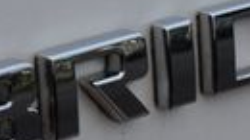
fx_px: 2813
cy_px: 111
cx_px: 42
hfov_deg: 5.1
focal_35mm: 425
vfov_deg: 2.9
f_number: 8
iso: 400
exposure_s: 1/60
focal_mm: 55
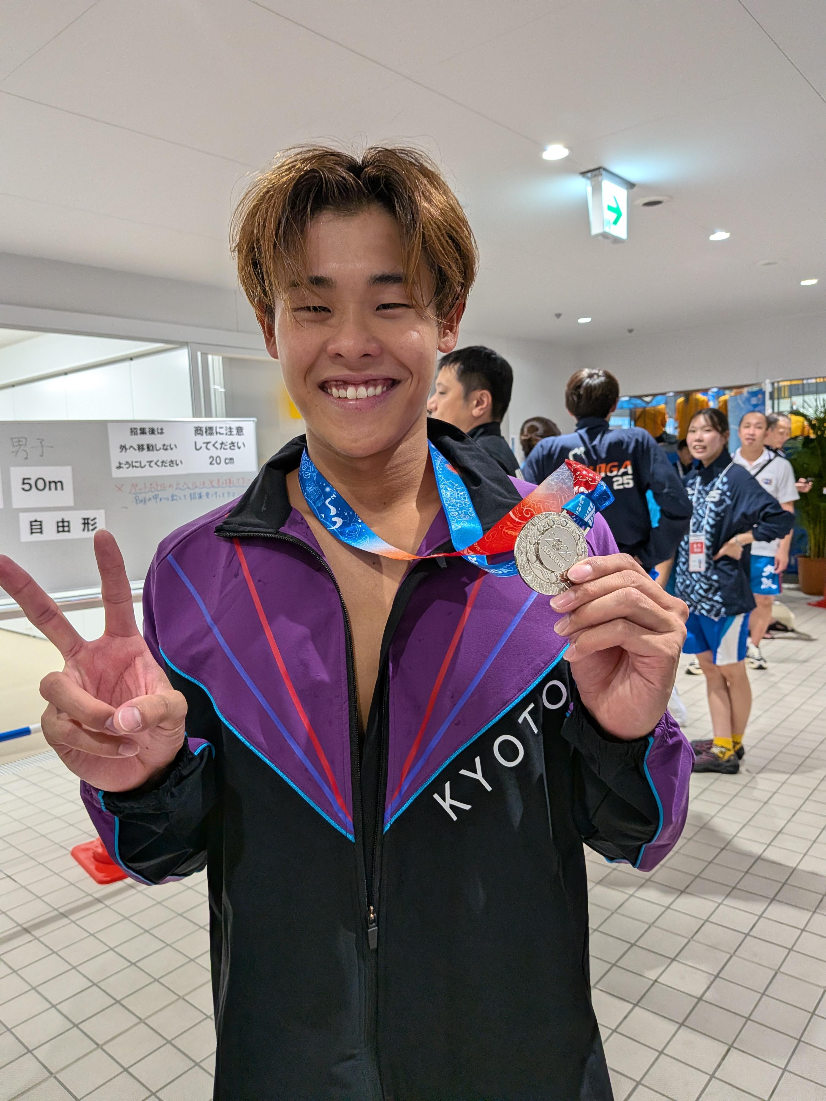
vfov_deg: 71.6
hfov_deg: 56.8
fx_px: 764
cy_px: 550
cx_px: 413
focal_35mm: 24
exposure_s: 1/120
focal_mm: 4.53
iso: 289
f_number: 1.7
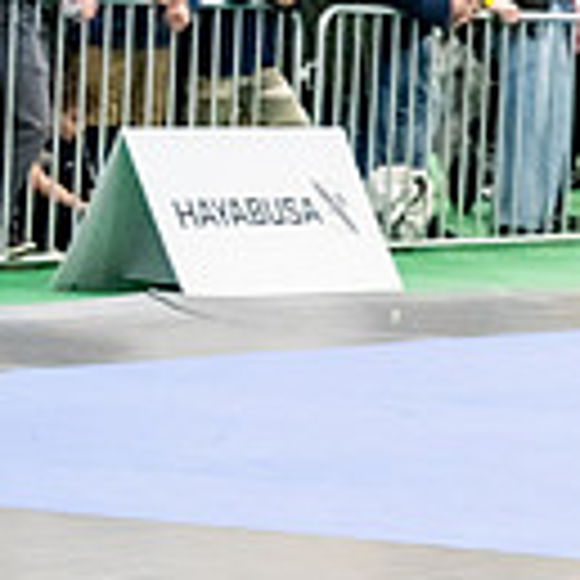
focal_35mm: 268
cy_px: 196
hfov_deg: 6.3
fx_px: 5080
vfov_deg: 6.5
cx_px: 1299
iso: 6400
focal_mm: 70
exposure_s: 1/400
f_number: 4
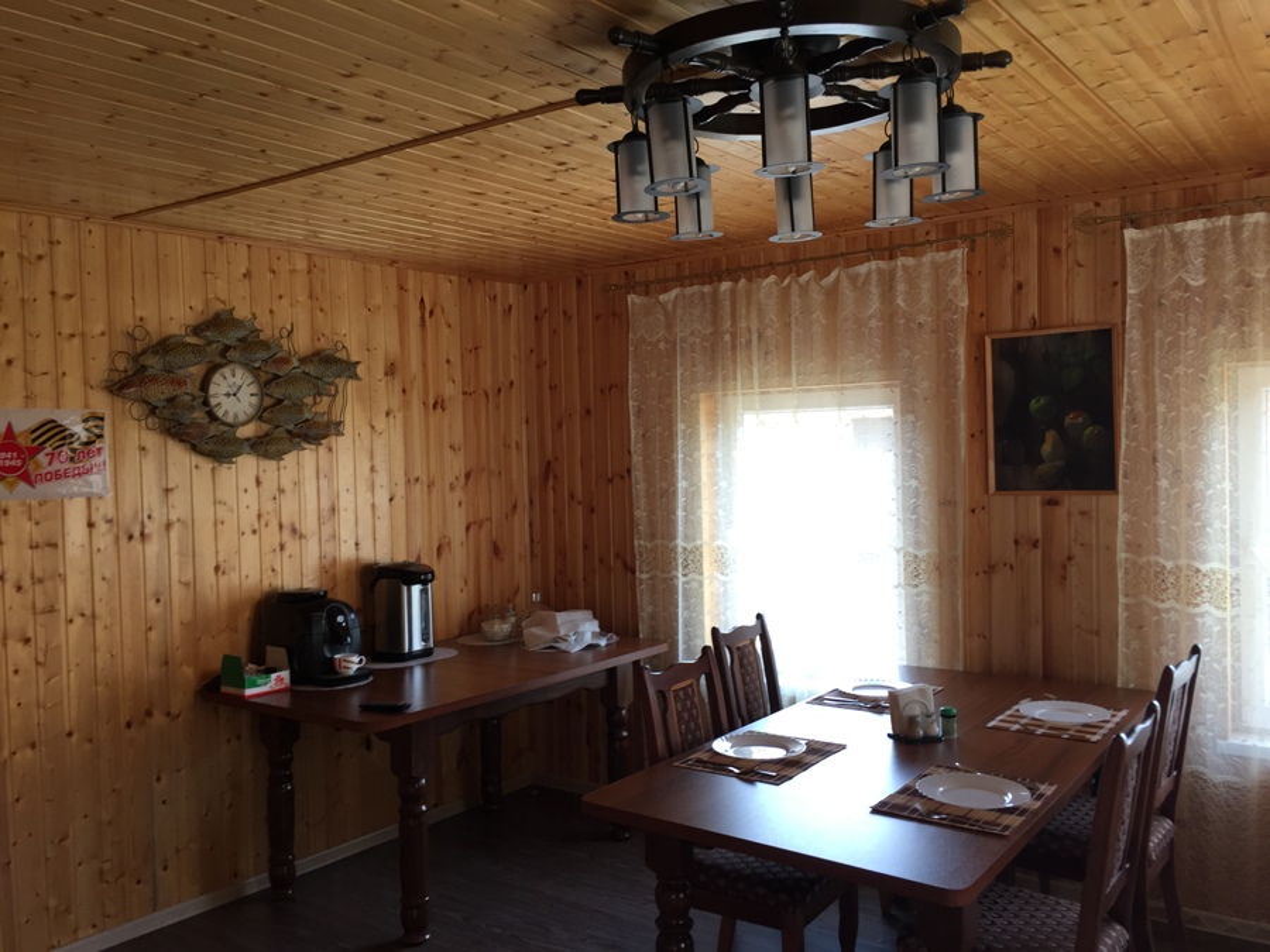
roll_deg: +0.6
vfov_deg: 48.2
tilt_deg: -1.2
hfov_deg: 61.7
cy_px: 476
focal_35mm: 29
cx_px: 635
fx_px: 1064
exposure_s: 1/60
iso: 40
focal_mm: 4.15
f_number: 2.2
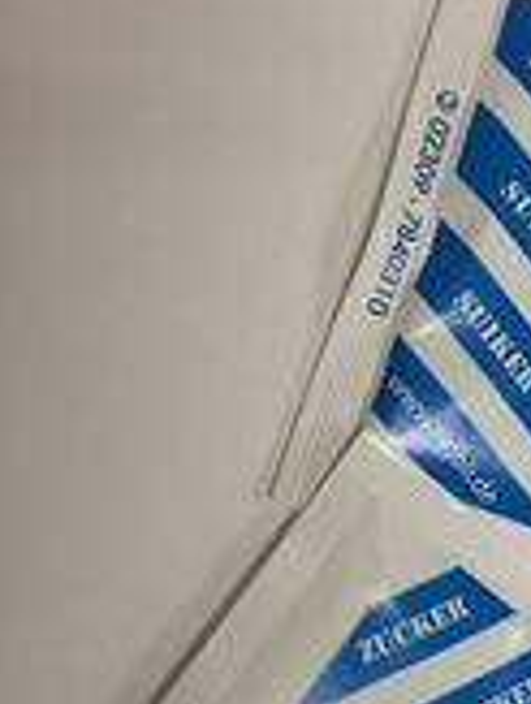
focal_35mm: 71
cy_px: 536
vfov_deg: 26.9
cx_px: 643
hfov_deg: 19.5
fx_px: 1447
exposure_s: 1/33
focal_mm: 4.15
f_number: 2.2
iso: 50
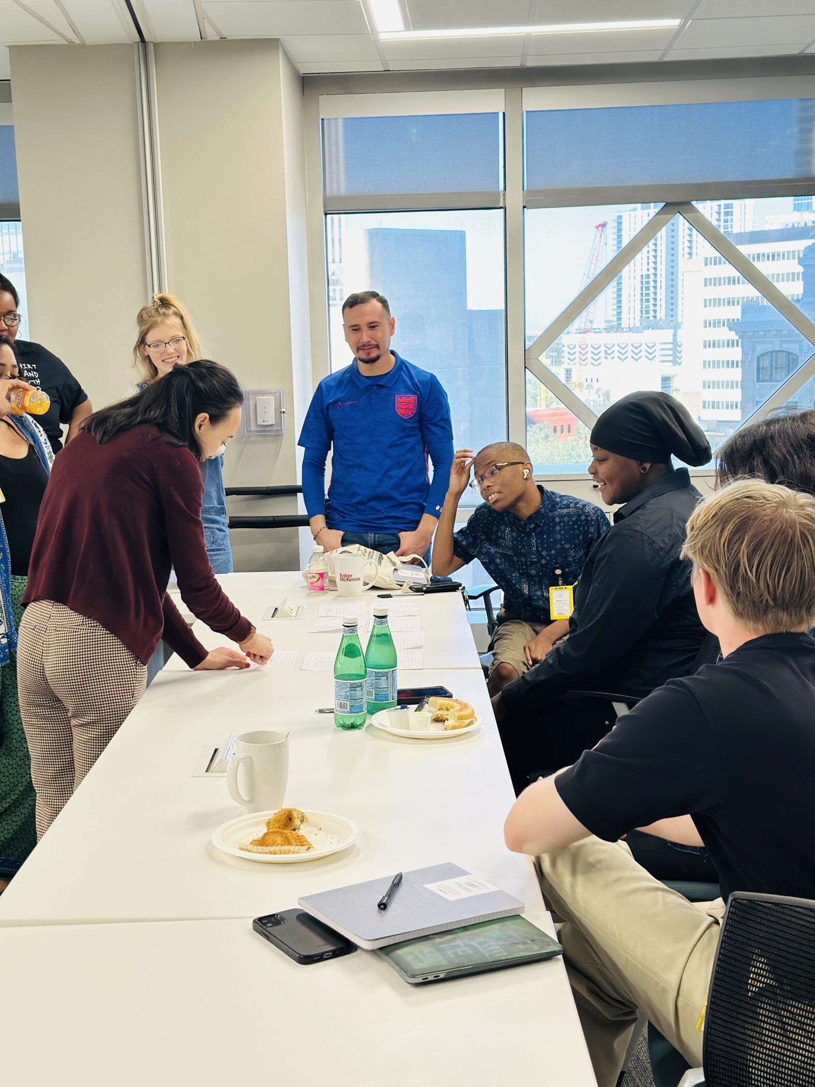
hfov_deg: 30.3
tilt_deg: -7.7
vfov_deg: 39.7
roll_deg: +0.7
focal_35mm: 48
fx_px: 1507
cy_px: 544
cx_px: 408
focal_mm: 6.86
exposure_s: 1/120
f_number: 1.78
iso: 100
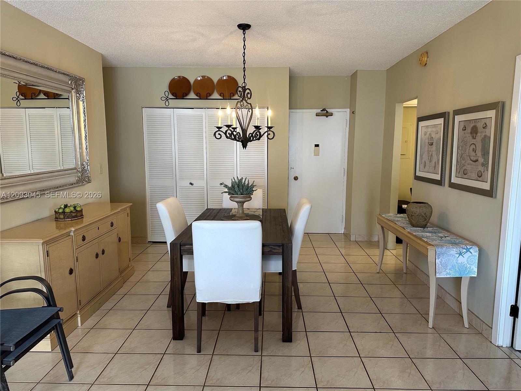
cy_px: 196
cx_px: 260
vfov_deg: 56.8
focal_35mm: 24
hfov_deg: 71.6
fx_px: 361
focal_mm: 6.86
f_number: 1.78
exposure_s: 1/120
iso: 200
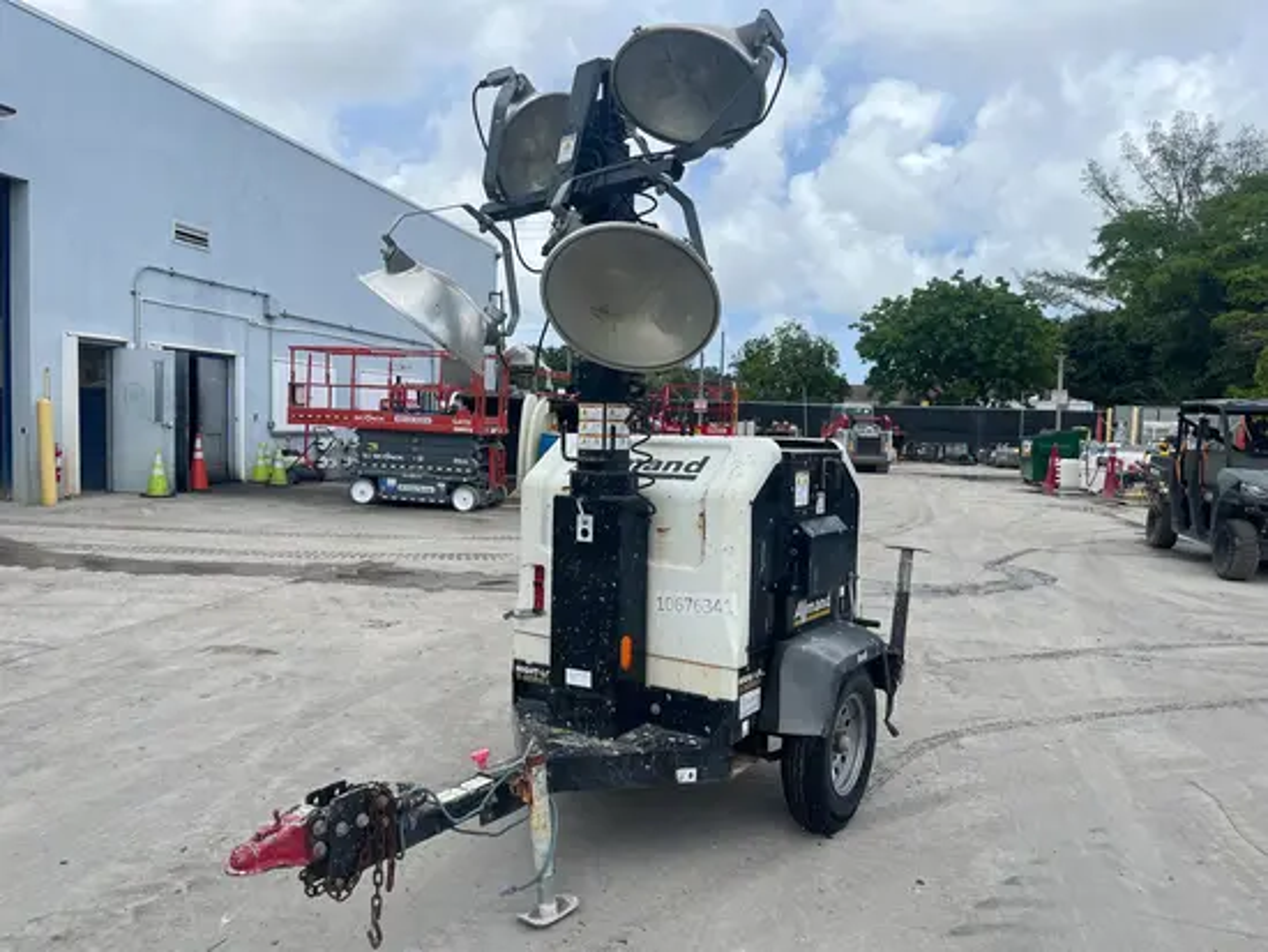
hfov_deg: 67.3
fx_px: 953
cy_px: 476
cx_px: 634
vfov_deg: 53.1
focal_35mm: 26
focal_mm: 5.1
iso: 50
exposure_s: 1/4310
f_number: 1.6
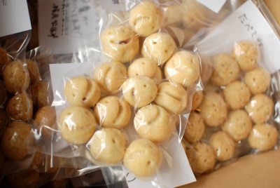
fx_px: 351
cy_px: 94
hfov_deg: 43.5
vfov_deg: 30.0
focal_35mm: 45
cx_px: 140
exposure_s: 1/30
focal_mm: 30
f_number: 2.5
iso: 160
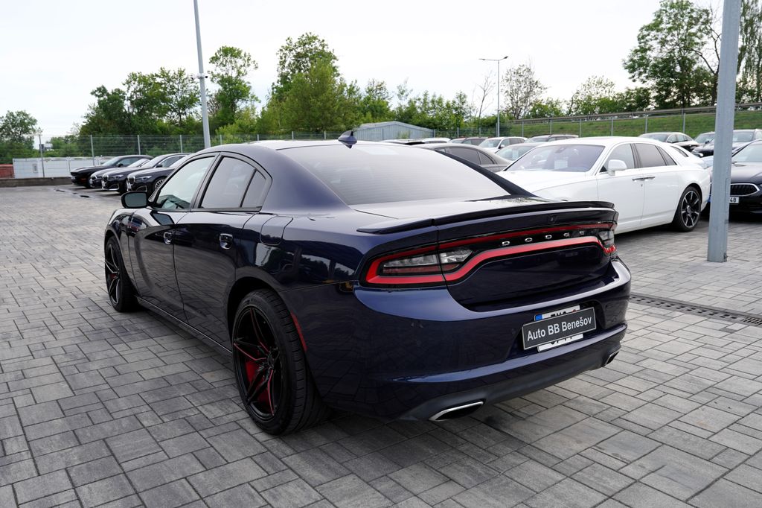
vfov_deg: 46.4
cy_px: 254
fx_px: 592
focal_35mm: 28
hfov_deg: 65.5
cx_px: 381
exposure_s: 1/160
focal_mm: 28
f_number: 6.3
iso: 100
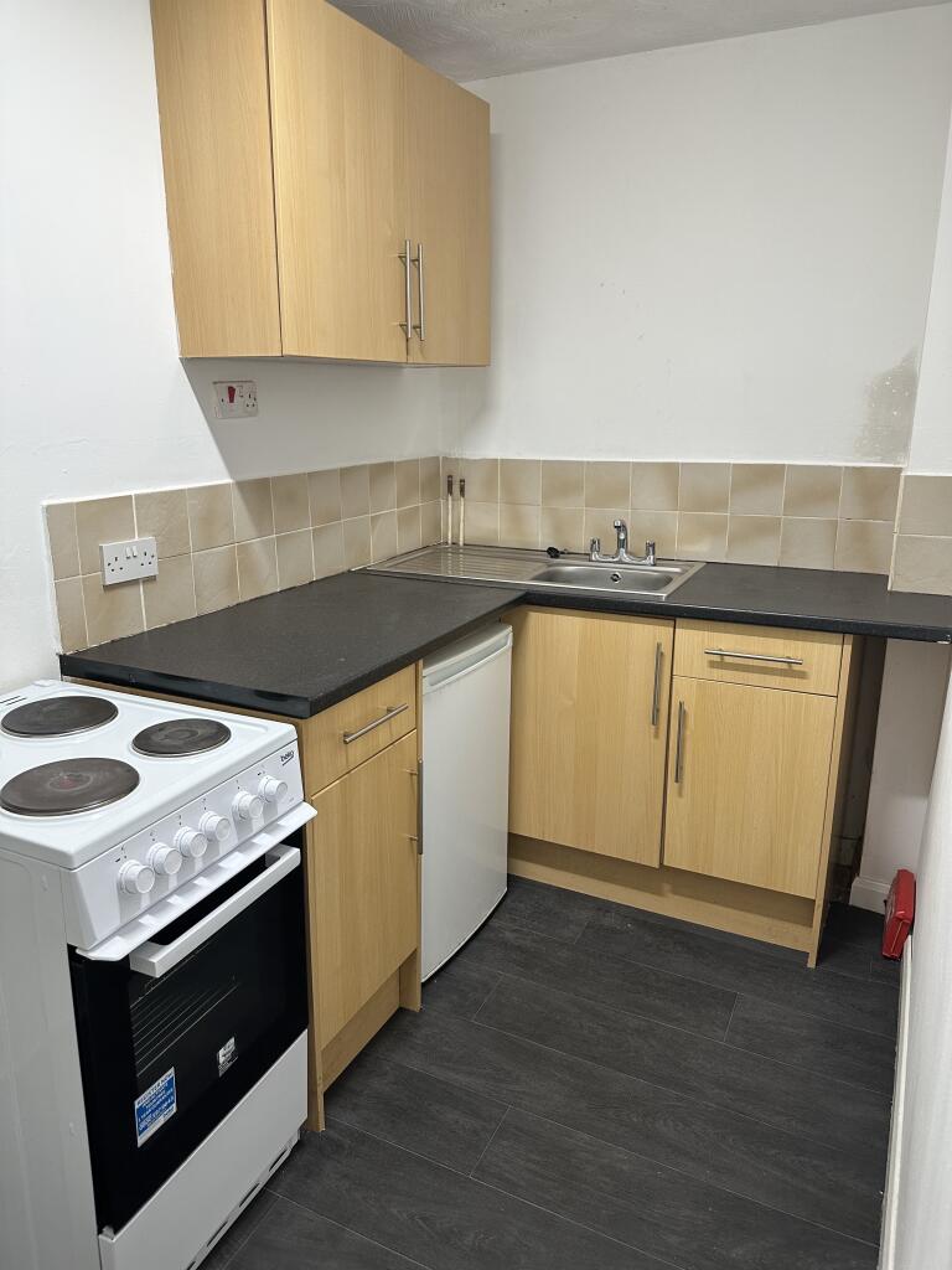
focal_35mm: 24
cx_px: 476
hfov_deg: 56.8
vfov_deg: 71.6
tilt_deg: -15.5
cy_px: 635
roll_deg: +0.0
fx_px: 880
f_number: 1.78
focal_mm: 6.86
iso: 160
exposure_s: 1/100
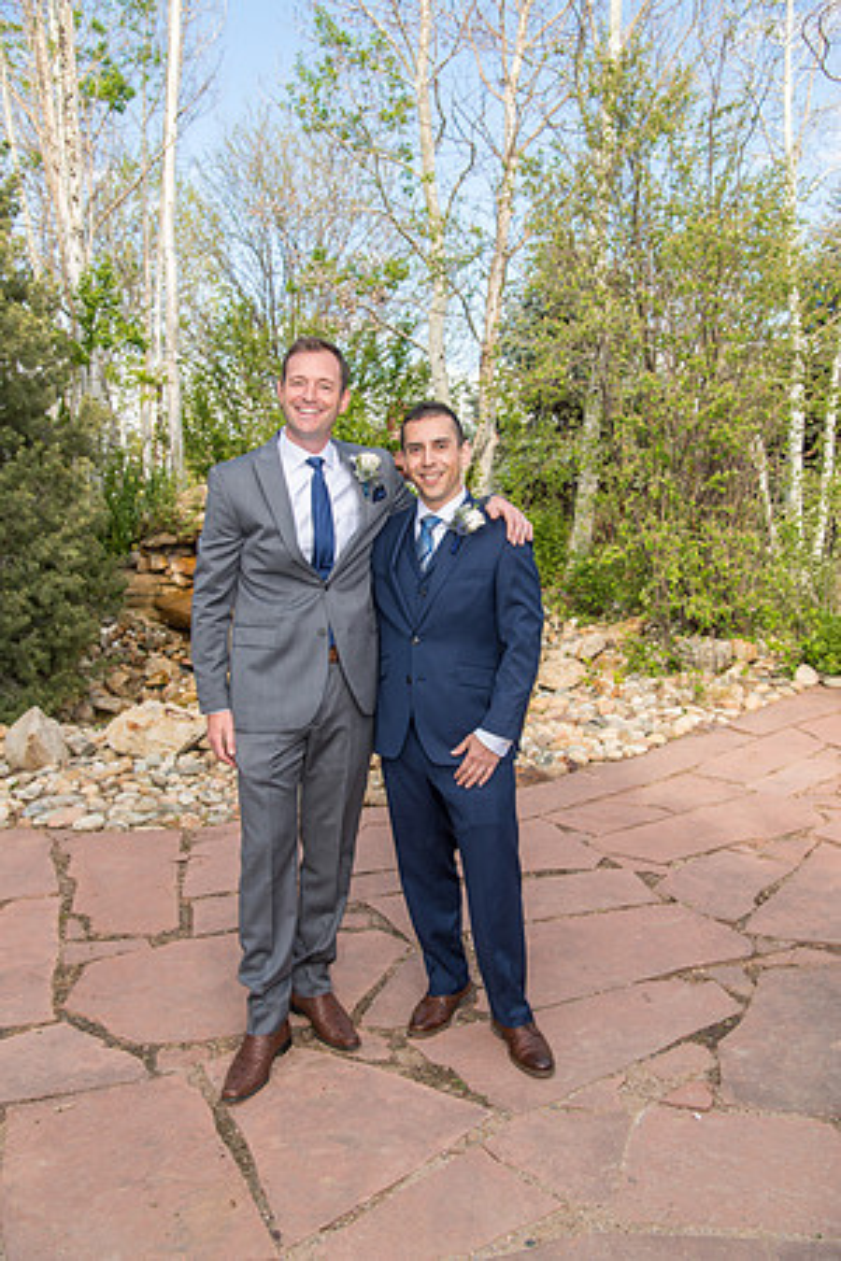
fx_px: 1051
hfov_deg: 43.6
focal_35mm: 30
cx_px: 420
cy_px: 630
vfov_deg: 61.9
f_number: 5
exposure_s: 1/250
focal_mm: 30
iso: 100
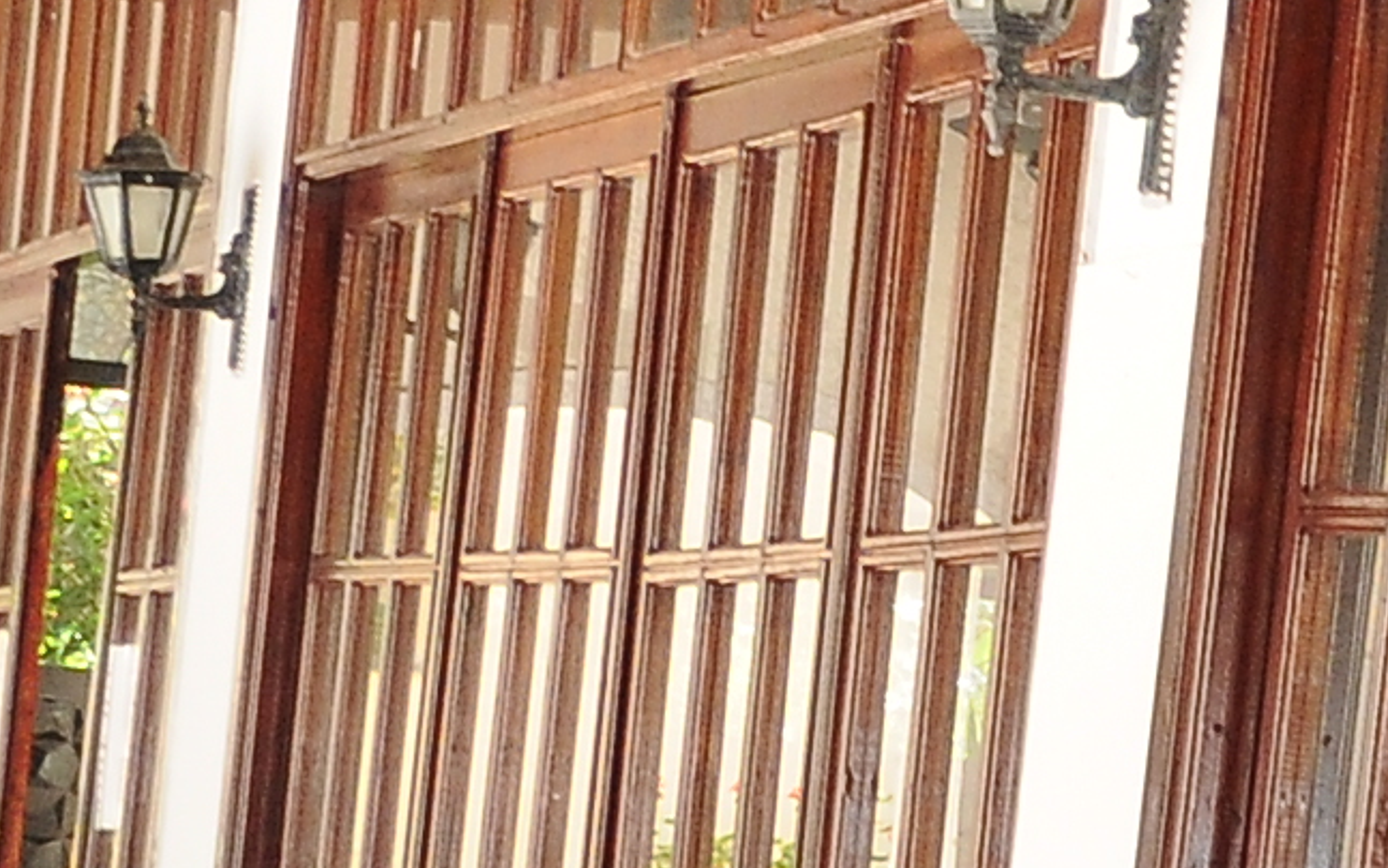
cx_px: 51
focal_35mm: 212
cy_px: 1134
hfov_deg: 9.8
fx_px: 8037
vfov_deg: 6.1
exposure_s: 1/200
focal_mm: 21
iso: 500
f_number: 3.8
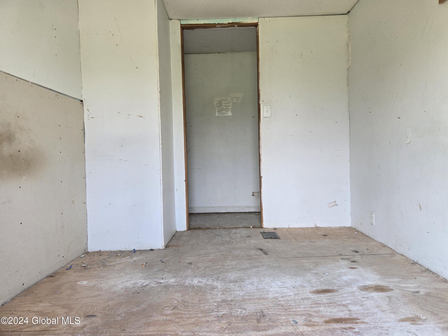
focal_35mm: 23
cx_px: 224
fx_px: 298
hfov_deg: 73.9
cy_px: 168
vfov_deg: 58.9
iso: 80
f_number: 1.8
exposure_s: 1/180
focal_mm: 5.4
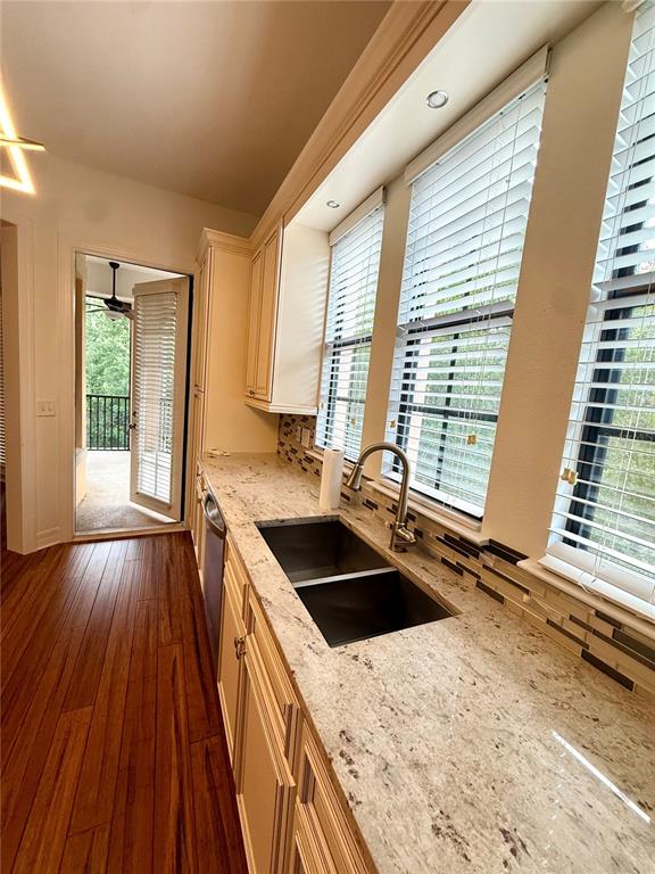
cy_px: 437
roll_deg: -5.7
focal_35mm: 14
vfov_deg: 102.1
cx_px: 328
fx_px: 353
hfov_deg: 85.7
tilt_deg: -6.8
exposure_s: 1/120
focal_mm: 2.22
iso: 125
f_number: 2.2
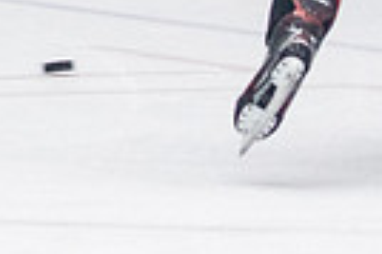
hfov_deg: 2.3
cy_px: -365
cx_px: -498
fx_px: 9348
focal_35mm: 882
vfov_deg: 1.6
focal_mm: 95
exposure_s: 1/640
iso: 1400
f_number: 2.8
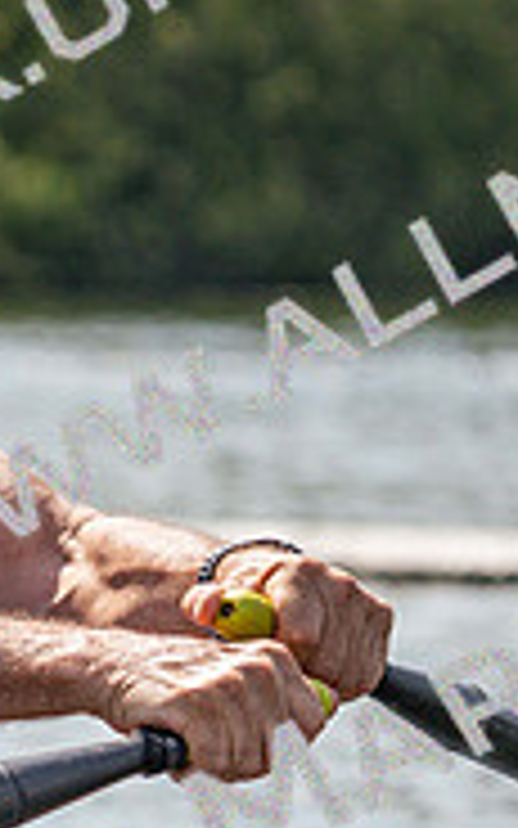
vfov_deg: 3.3
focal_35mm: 641
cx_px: -491
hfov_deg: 2.0
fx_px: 14479
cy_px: 686
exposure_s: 1/1600
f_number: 5.6
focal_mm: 200
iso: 200
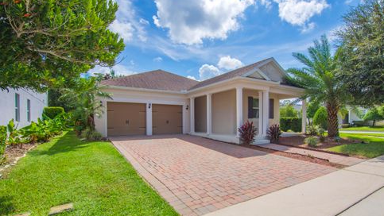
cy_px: 124
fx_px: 265
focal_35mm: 26
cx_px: 198
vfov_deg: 44.3
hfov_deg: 71.9
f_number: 10
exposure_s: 1/250
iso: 100
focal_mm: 16
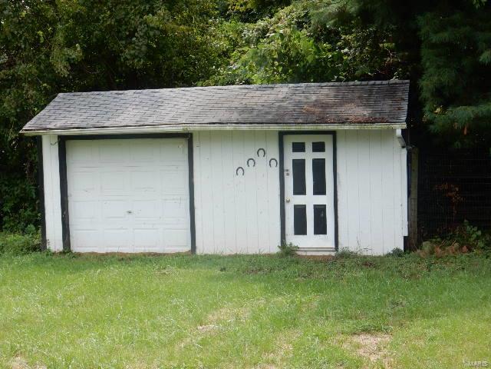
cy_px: 184
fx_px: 1191
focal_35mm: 84
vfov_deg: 17.6
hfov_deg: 23.3
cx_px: 246
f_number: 5
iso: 125
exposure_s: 1/250
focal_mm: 14.9
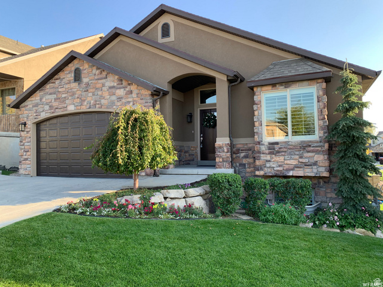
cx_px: 192
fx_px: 288
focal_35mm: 26
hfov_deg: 67.3
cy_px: 144
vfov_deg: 53.1
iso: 25
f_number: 1.8
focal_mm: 4.25
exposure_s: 1/171
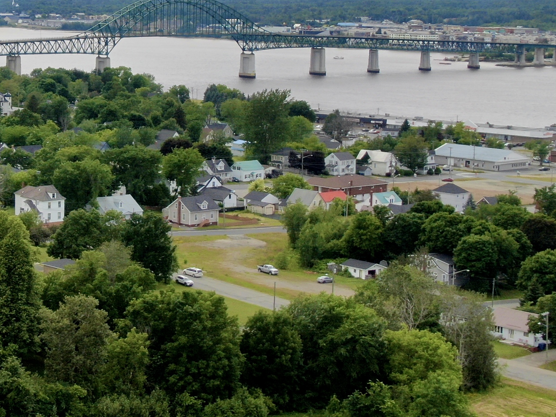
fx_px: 1446
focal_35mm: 90
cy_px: 118
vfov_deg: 16.4
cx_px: 67
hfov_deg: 21.3
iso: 100
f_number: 3.5
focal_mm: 6.92
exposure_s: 1/800
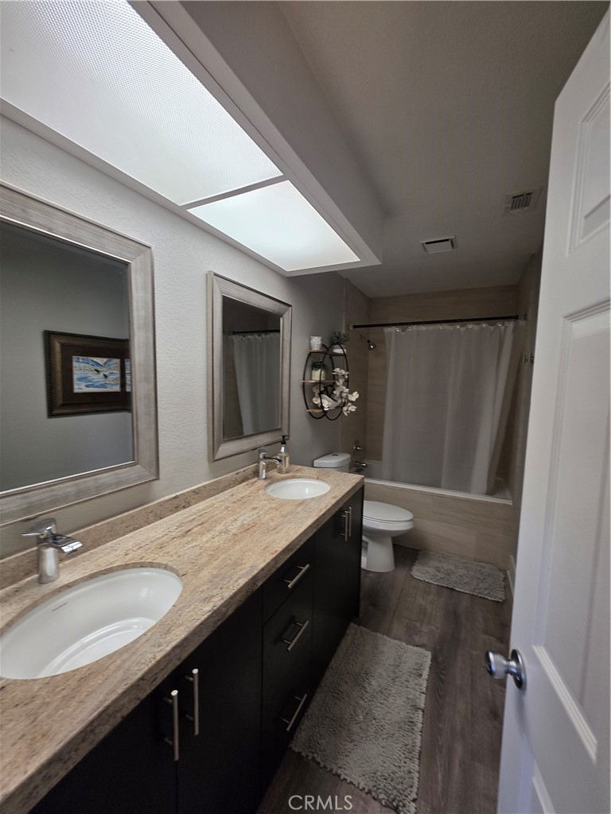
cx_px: 306
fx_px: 306
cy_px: 407
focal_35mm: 13
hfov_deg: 89.9
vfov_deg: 106.2
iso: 80
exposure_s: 1/40
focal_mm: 2.2
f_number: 1.9
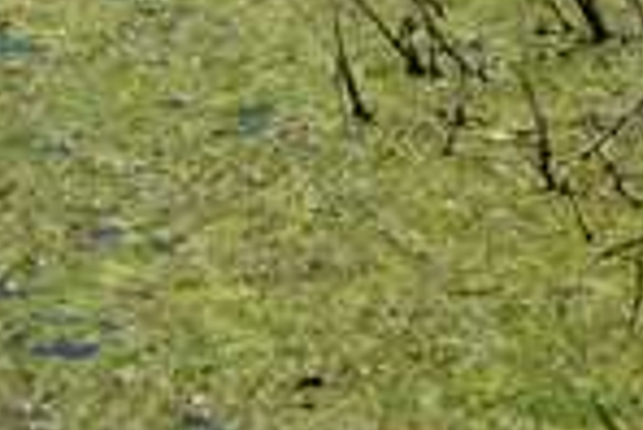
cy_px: 115
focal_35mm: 283
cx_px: 135
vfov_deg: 4.9
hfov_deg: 7.3
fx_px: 5060
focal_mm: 70
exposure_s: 1/500
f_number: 2.8
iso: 100
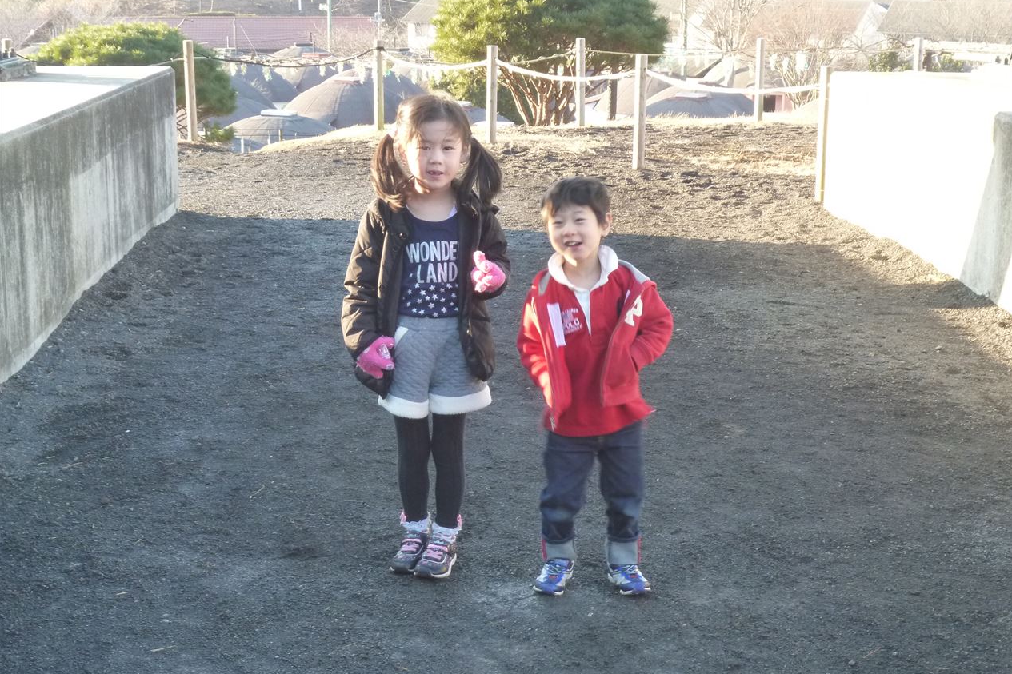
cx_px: 510
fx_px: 1686
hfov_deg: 33.4
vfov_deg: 22.6
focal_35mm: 60
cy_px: 361
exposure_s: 1/50
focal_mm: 10.1
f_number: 4.4
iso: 250
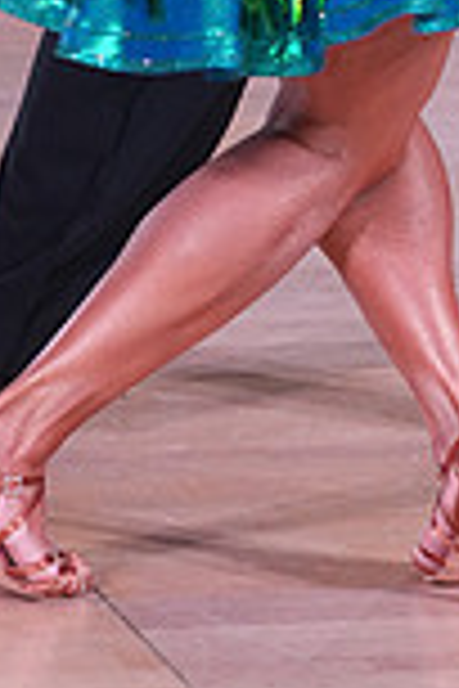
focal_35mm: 269
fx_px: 5144
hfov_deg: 5.1
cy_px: -454
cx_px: 245
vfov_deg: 7.5
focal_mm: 71
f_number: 5.6
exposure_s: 1/250
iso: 2500
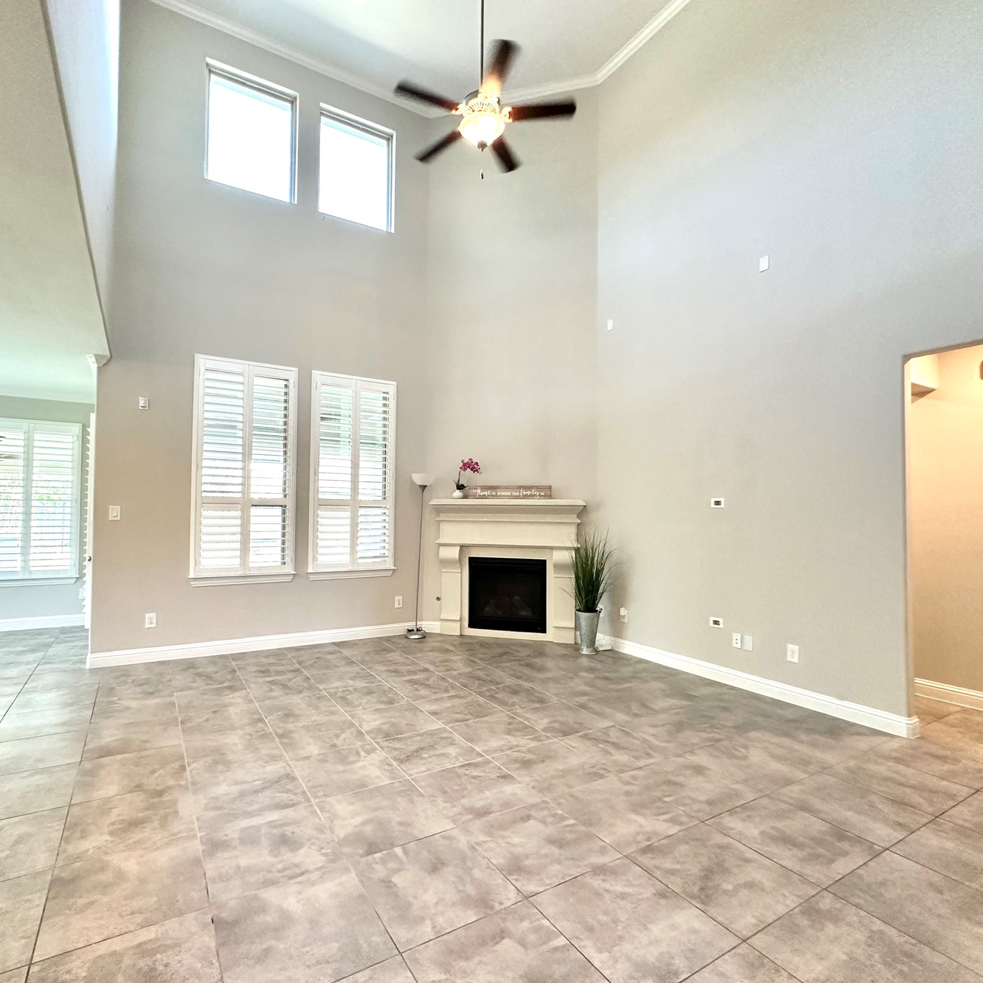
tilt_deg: +1.0
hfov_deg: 83.8
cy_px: 501
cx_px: 450
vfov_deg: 84.0
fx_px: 546
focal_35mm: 17
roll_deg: -0.4
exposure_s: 1/120
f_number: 2.2
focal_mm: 2.22
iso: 320
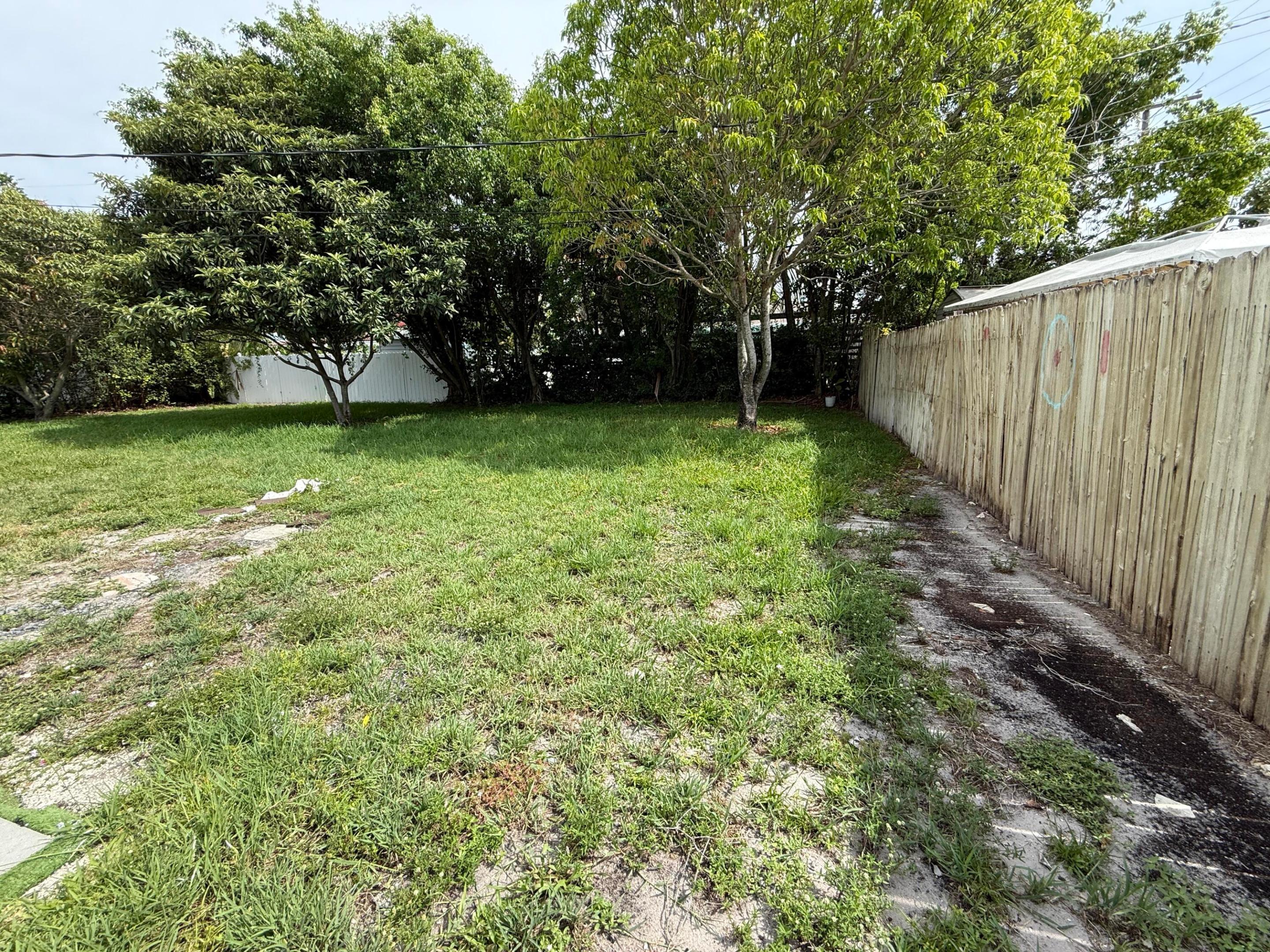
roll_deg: +1.9
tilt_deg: -11.7
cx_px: 635
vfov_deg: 85.7
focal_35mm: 14
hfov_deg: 102.1
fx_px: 514
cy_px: 476
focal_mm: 2.22
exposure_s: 1/760
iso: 50
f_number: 2.2
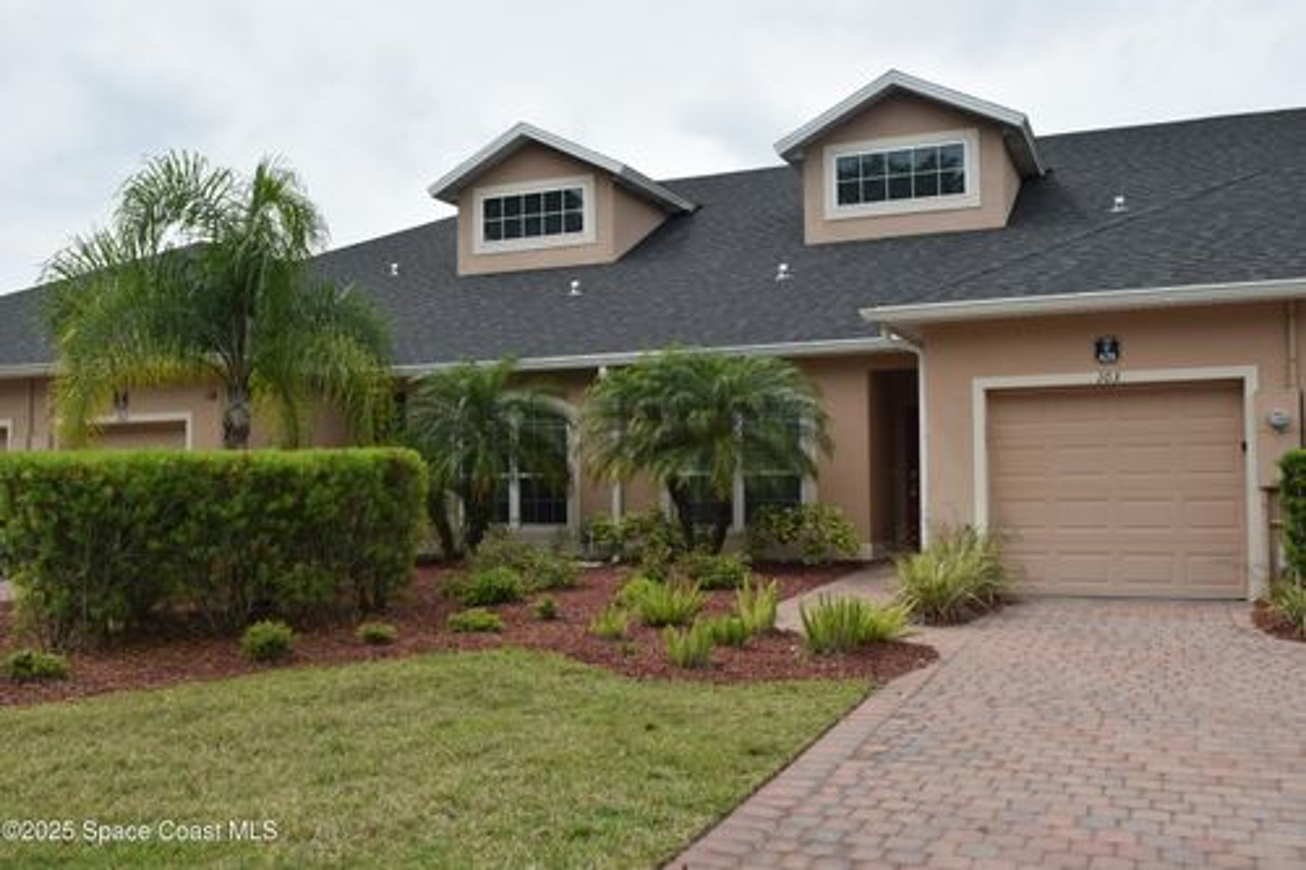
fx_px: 1251
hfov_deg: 55.1
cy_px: 435
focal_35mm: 34
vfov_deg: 38.3
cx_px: 653
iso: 100
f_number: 10
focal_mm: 23
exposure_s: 1/200
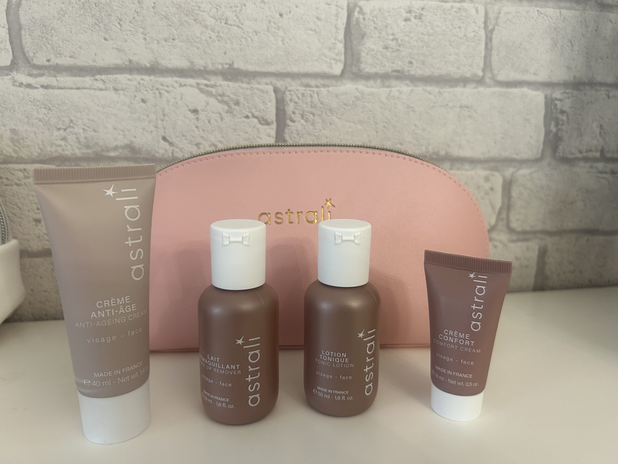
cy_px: 232
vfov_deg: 53.1
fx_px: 464
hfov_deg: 67.3
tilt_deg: -12.1
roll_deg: -0.4
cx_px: 309
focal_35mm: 26
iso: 160
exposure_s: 1/50
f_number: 1.5
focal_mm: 5.7
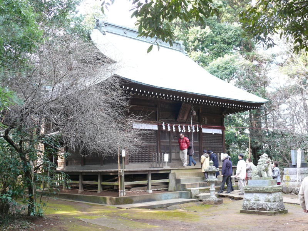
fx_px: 374
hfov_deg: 44.8
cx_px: 154
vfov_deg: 34.3
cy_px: 116
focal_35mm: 42
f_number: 2.8
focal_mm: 8.8
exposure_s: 1/40
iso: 100
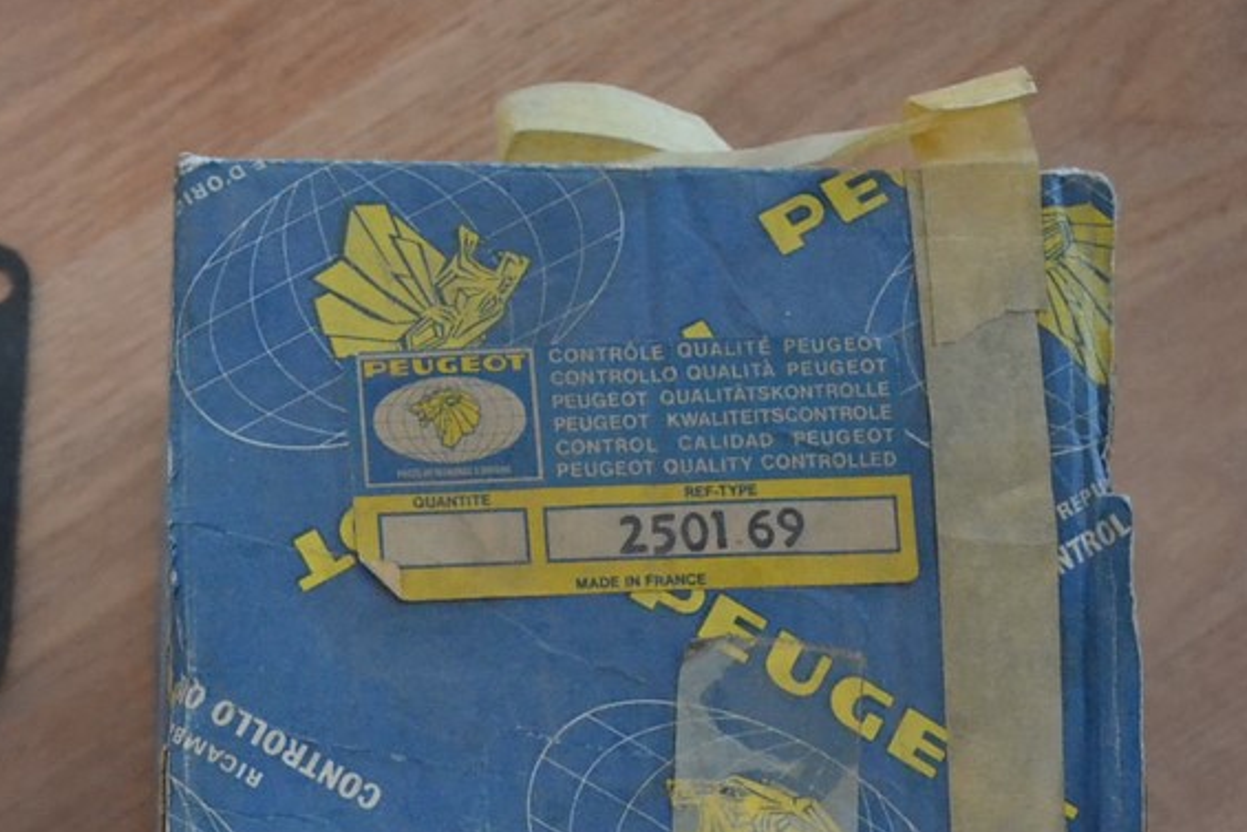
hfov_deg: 23.3
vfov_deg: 15.6
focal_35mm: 86
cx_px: 238
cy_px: 836
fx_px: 2980
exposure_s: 1/50
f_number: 4
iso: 3200
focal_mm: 24
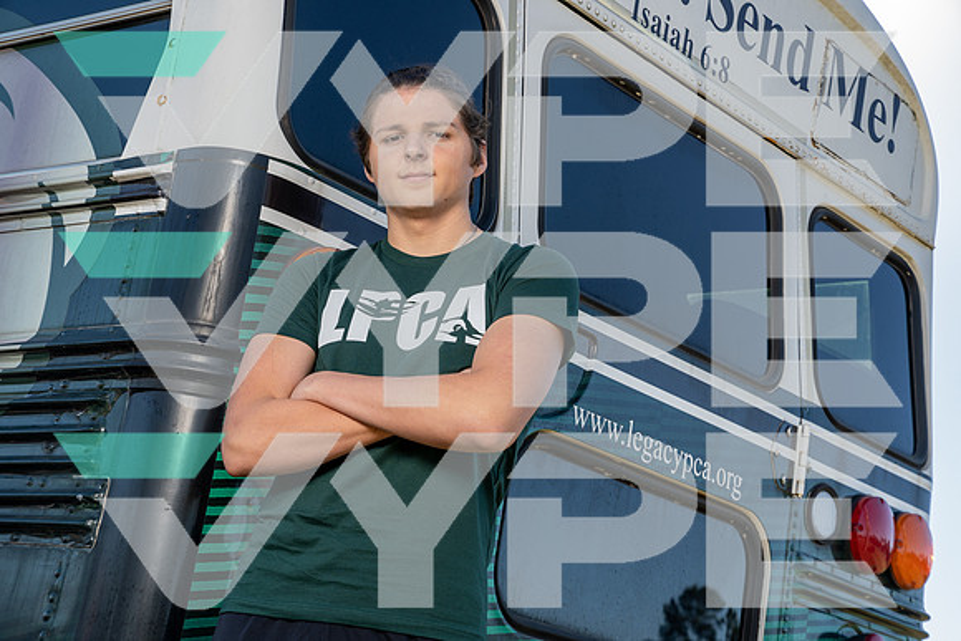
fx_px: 1869
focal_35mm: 70
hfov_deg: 28.8
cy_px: 320
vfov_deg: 19.5
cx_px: 480
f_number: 8
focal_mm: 70
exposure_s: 1/250
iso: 320
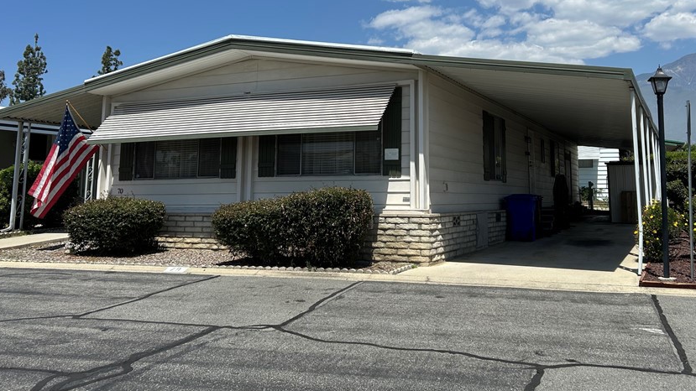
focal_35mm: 35
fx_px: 646
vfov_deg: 33.2
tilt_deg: +7.7
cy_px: 107
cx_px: 409
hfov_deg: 56.3
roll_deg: +0.3
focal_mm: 5.7
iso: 50
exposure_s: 1/5587
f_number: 1.5
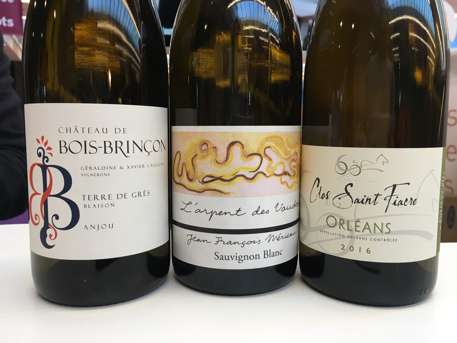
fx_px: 383
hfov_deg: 61.7
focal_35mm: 29
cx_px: 228
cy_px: 172
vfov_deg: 48.2
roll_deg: +0.0
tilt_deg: -6.0
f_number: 2.2
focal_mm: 4.15
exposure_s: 1/33
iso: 64
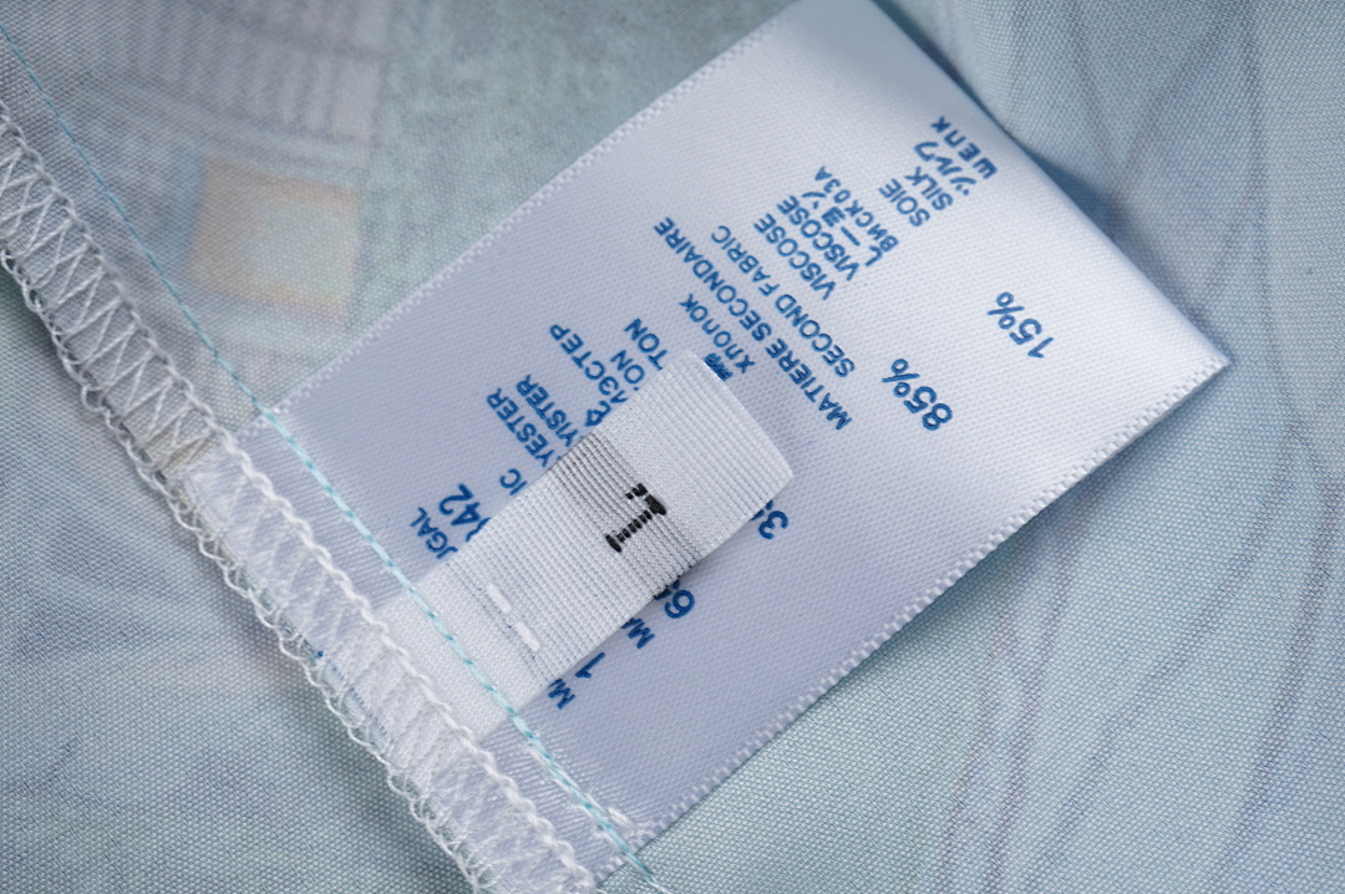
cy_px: 447
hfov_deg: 39.6
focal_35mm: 50
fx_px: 1866
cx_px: 672
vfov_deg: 26.9
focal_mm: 50
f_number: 11
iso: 160
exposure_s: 1/100
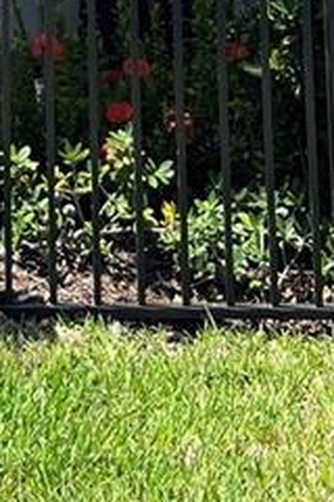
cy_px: -699
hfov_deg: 9.9
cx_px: -154
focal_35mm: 135
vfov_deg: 12.2
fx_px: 1879
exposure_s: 1/2353
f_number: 1.5
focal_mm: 5.7
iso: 50
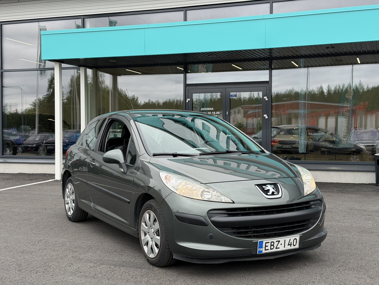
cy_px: 142
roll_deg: -0.6
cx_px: 190
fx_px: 526
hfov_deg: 39.7
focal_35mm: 48
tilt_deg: -0.7
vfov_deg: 30.3
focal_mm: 6.76
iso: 64
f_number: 1.78
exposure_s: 1/712
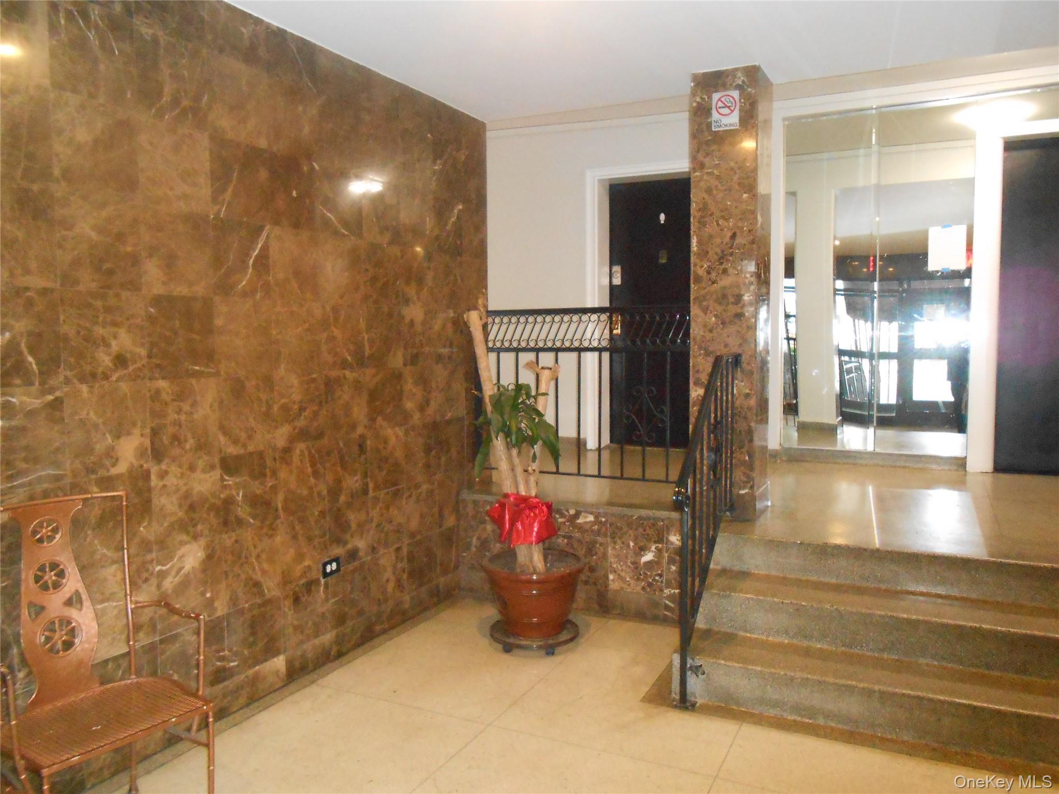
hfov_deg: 67.3
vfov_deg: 53.1
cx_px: 530
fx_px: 795
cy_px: 397
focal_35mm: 26
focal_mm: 4.6
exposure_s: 1/25
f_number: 3.5
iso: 1000
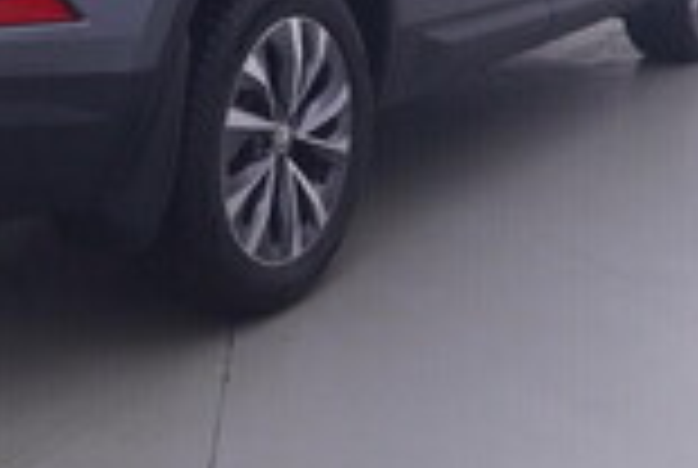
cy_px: -196
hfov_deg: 25.3
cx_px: 281
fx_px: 1550
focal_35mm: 80
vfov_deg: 16.0
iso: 200
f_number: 5
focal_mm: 15
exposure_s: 1/80
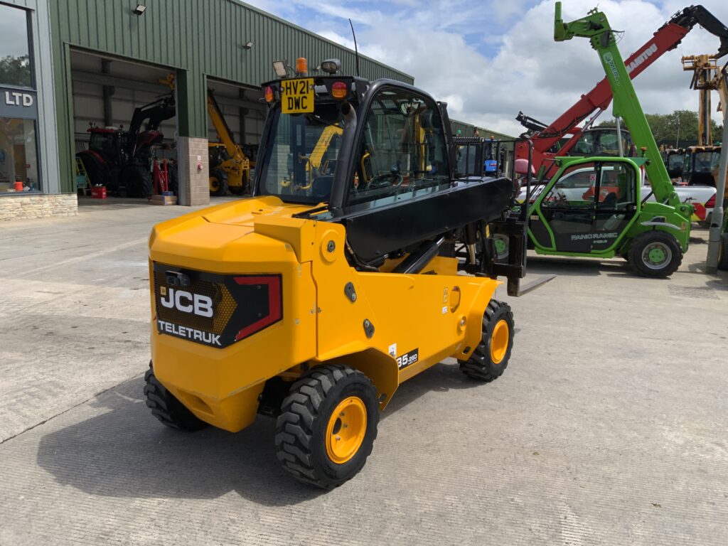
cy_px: 273
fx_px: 610
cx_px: 364
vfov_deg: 48.2
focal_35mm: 29
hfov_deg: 61.7
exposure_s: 1/1730
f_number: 1.8
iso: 16
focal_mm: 3
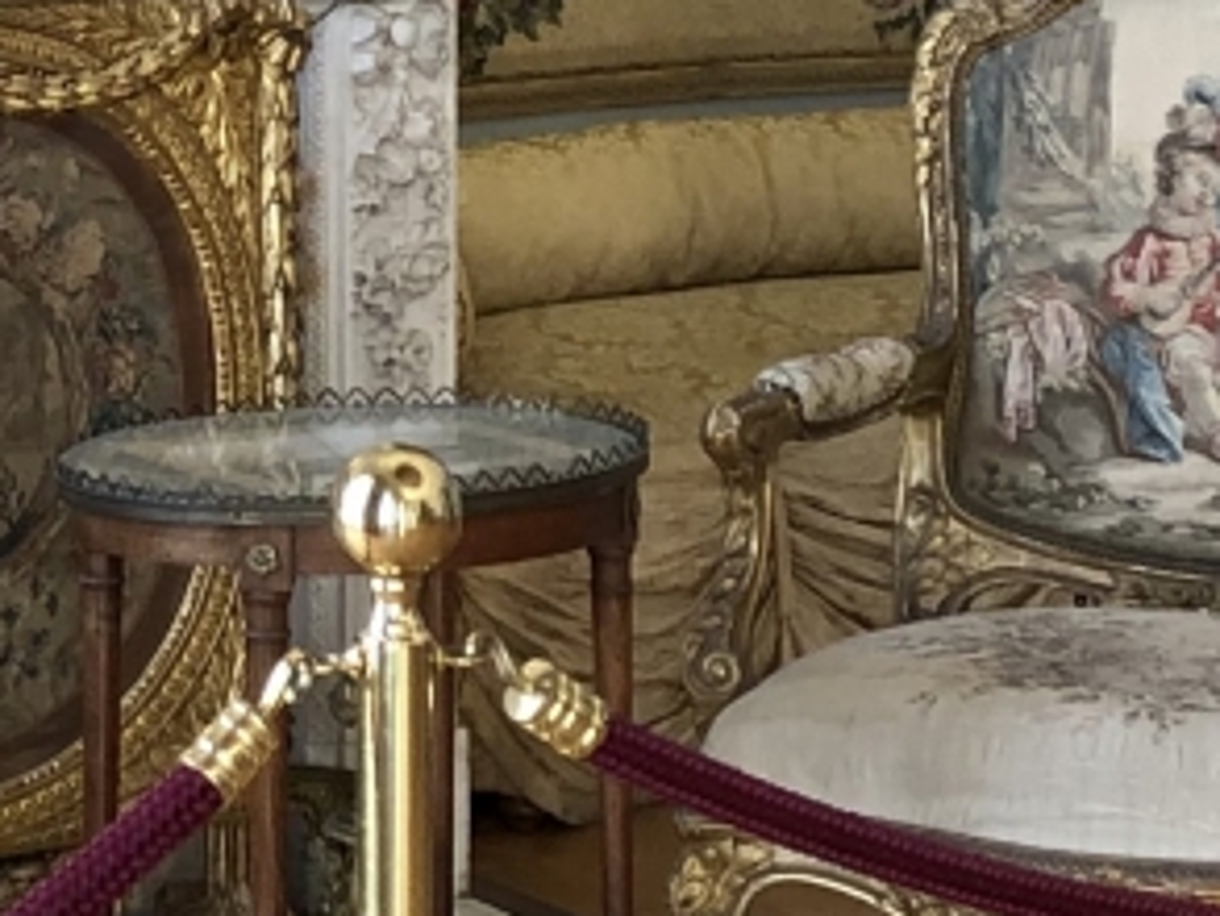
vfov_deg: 9.6
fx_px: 5395
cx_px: 221
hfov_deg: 12.8
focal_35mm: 153
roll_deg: -0.6
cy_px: -229
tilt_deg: -2.7
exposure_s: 1/33
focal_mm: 3.99
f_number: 1.8
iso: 32
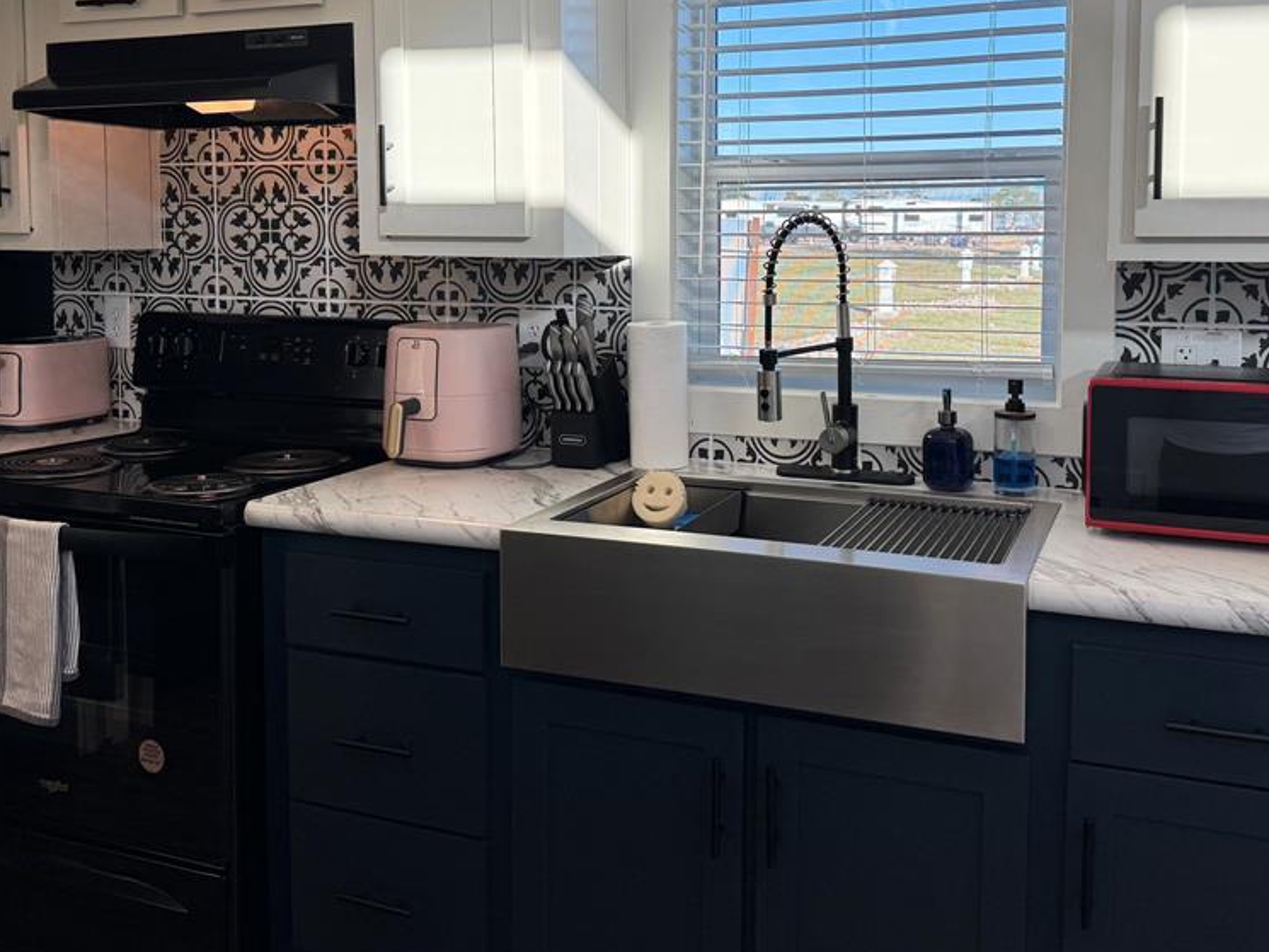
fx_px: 1210
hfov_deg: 55.1
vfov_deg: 42.3
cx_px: 727
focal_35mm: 33
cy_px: 310
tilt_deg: -4.4
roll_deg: -0.8
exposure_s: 1/539
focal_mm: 6.76
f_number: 1.78
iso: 80
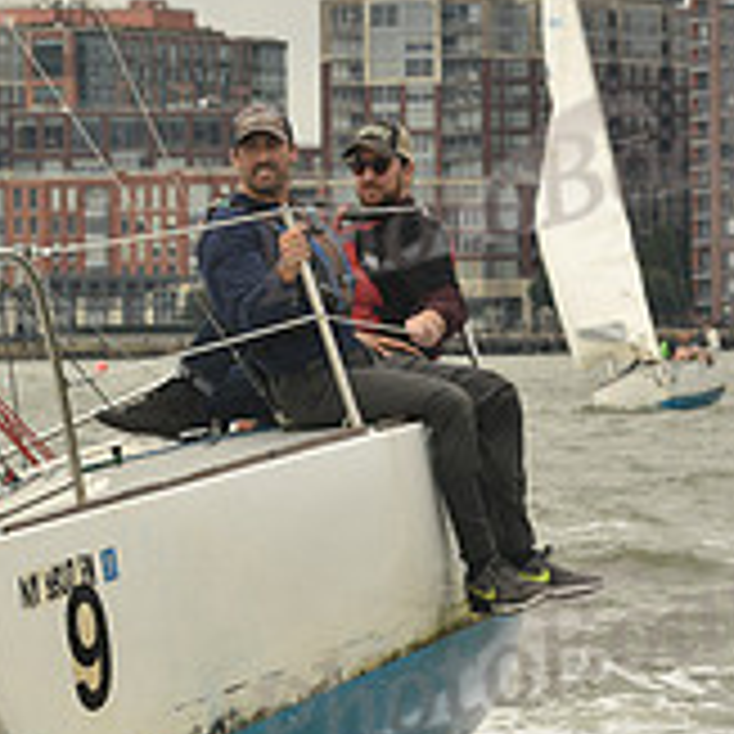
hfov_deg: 5.2
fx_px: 8132
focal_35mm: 339
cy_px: 484
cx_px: 23
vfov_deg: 5.2
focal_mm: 112
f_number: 11
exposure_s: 1/800
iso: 400
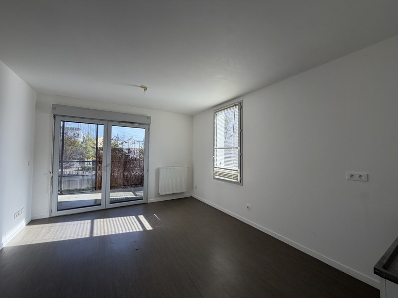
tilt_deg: +1.7
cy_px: 149
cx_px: 199
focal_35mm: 14
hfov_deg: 102.1
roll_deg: -0.5
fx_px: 161
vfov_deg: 85.7
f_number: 2.2
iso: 40
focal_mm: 2.22
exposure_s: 1/169
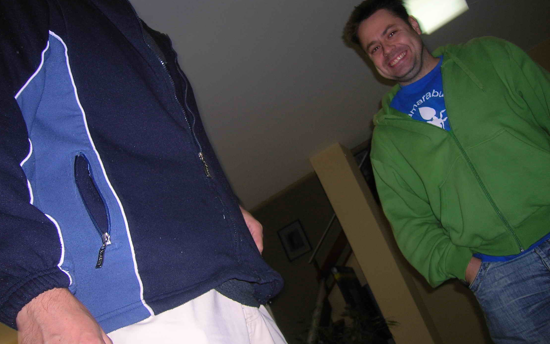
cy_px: 175
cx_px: 271
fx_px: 555
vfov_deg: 34.4
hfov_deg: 52.7
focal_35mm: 37
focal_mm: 5.7
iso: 50
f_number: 2.9
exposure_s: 1/60.1
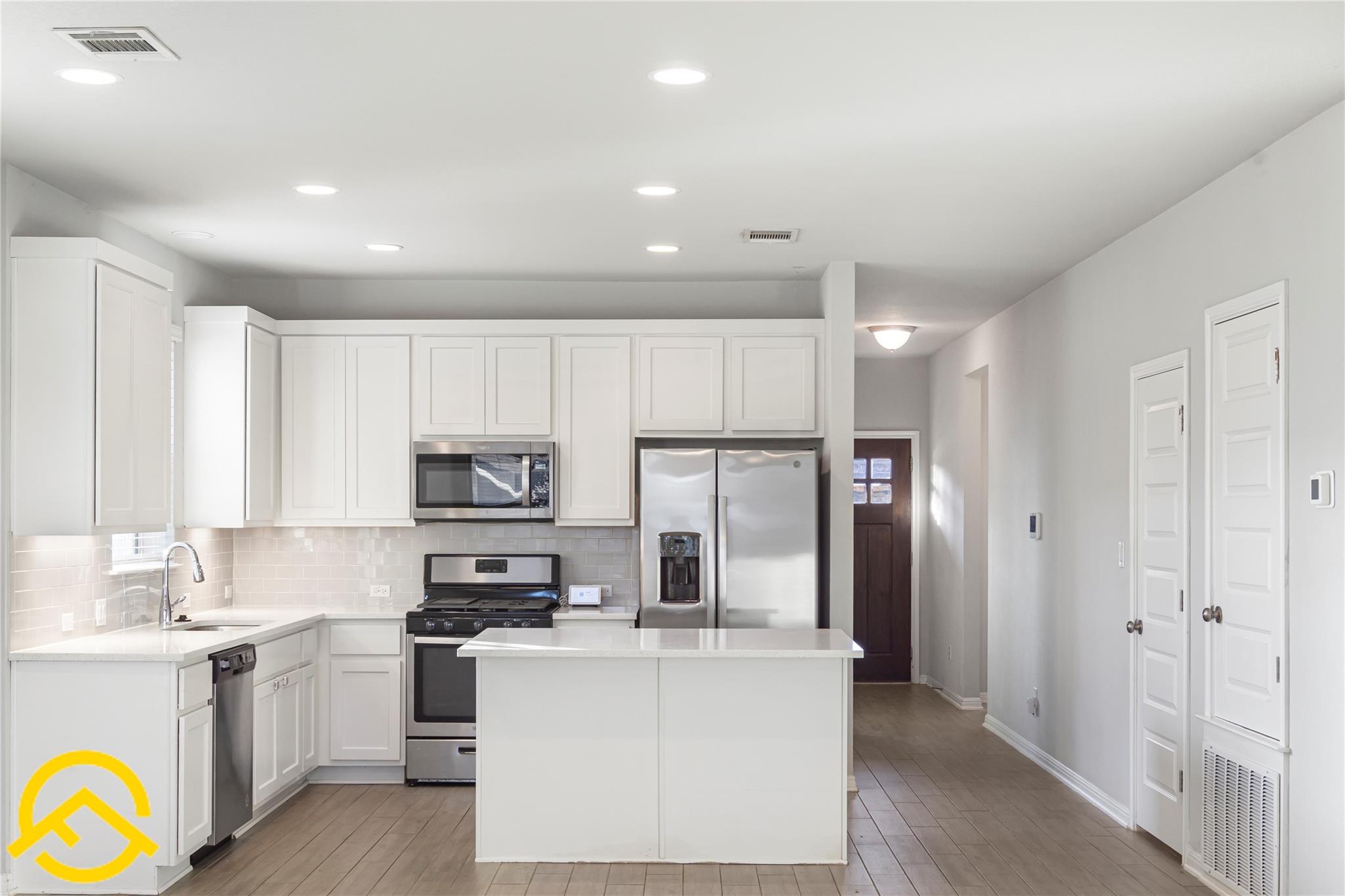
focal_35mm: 40
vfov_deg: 33.0
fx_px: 1513
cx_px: 672
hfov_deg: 47.9
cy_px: 448
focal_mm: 27
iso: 160
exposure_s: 1/8
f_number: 8
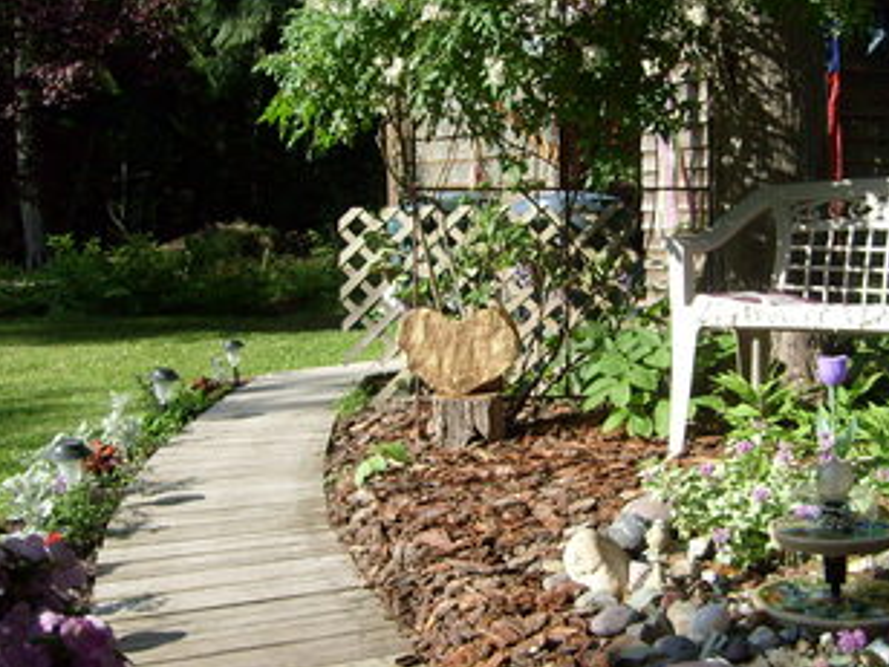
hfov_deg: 38.1
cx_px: 517
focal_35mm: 50
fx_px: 1284
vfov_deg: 29.1
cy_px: 335
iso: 80
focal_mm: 5.8
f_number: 7.1
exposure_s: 1/125
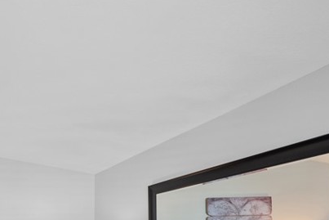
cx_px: -40
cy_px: 245
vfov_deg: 34.3
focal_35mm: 33
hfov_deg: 43.2
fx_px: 302
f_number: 10
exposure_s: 1/1.25
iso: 100
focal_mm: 13
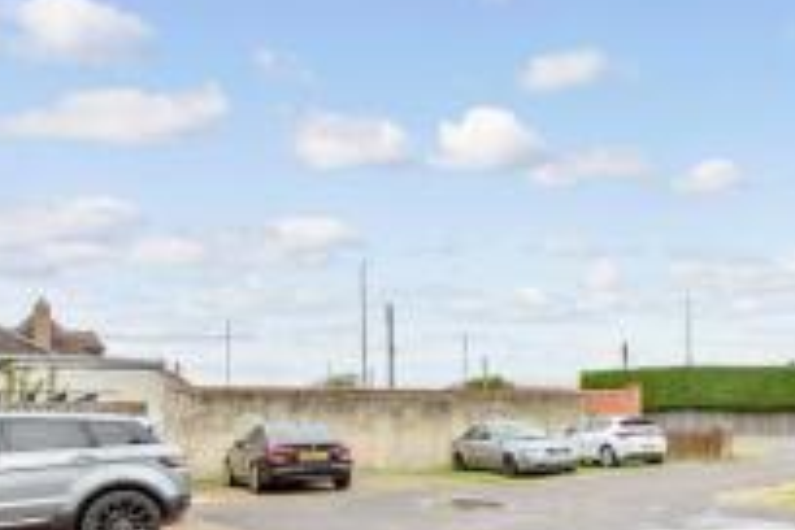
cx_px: 694
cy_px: 407
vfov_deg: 36.8
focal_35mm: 35
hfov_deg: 49.4
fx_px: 773
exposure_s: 1/200
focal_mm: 10
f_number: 8
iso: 320
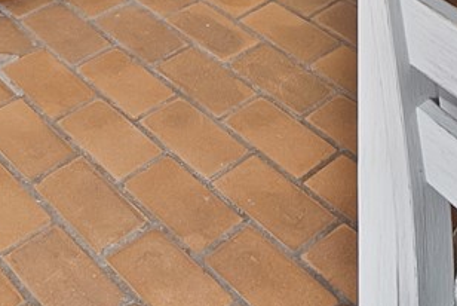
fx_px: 991
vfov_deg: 10.8
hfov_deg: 25.6
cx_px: 344
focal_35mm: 78
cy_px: -642
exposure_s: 1/2
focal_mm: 12
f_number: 9
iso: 640
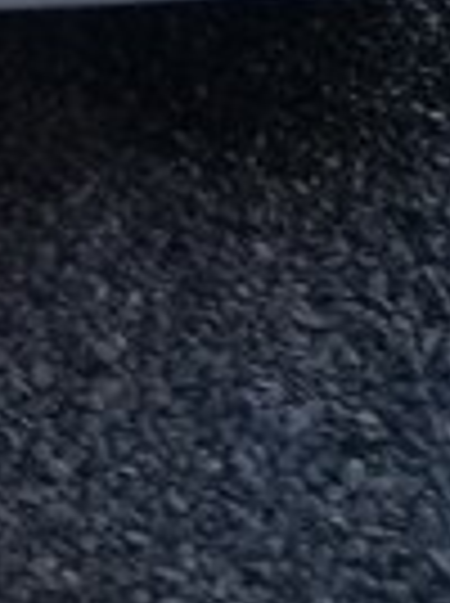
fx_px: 2000
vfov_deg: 15.9
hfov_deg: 12.4
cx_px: -144
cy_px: -274
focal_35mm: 115
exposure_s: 1/20
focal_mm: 3.3
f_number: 2.2
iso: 200
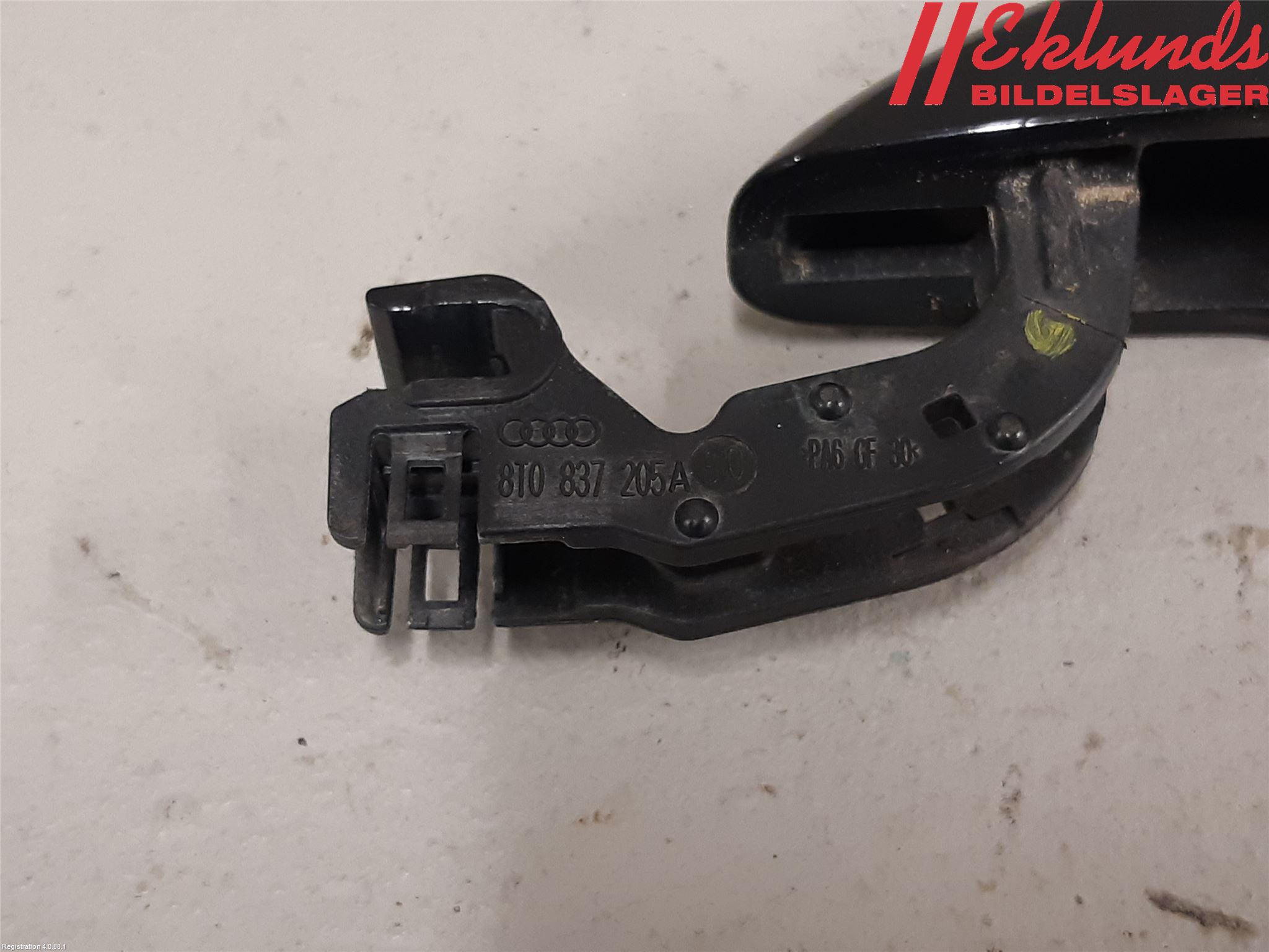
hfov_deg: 67.3
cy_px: 476
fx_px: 953
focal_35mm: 26
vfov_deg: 53.1
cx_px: 634
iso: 160
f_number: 1.7
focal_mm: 3.93
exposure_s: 1/50
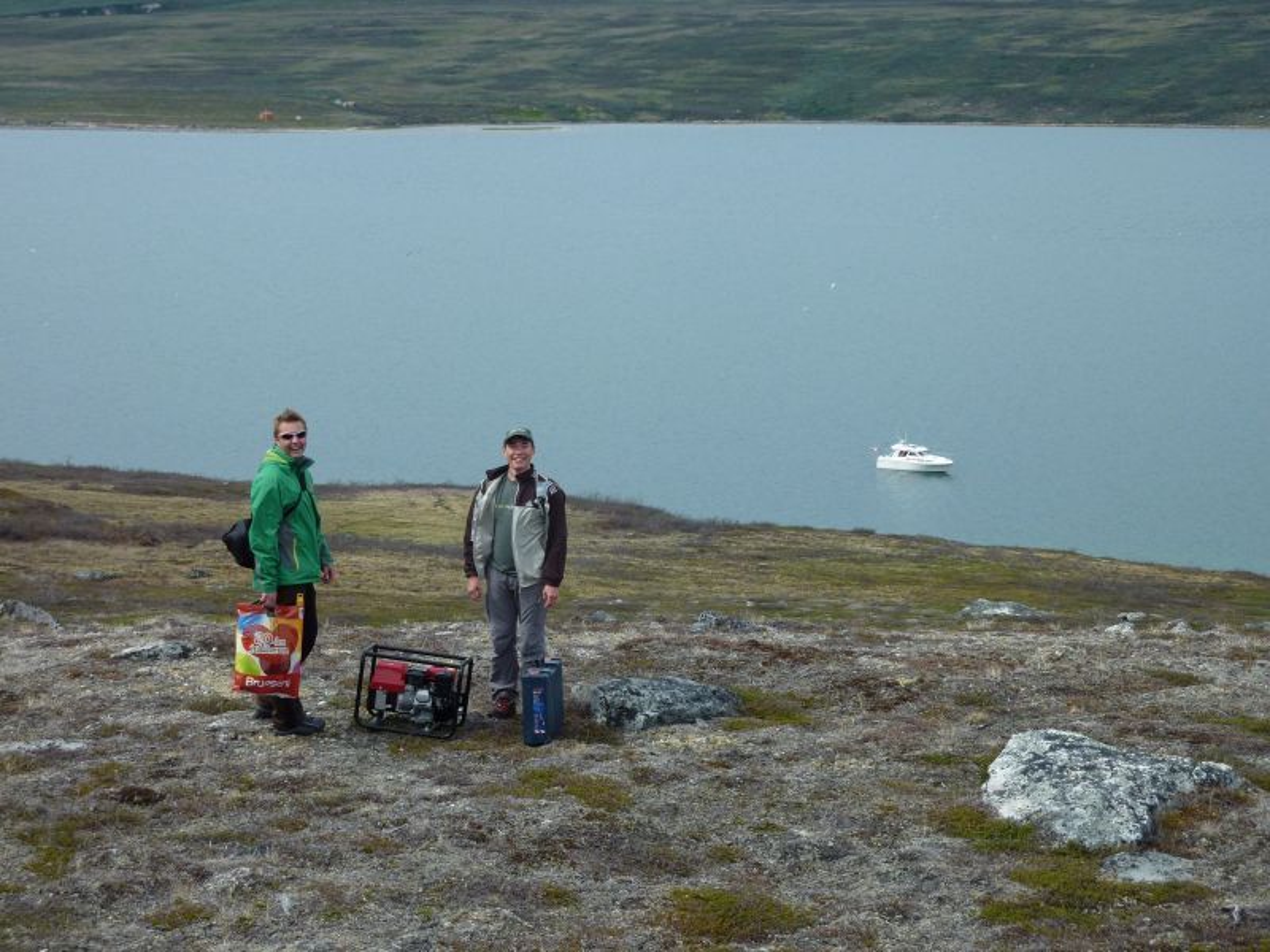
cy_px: 476
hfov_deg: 23.6
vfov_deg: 17.8
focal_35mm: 83
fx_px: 3045
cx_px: 635
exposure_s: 1/400
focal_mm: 13.7
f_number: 4.5
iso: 80
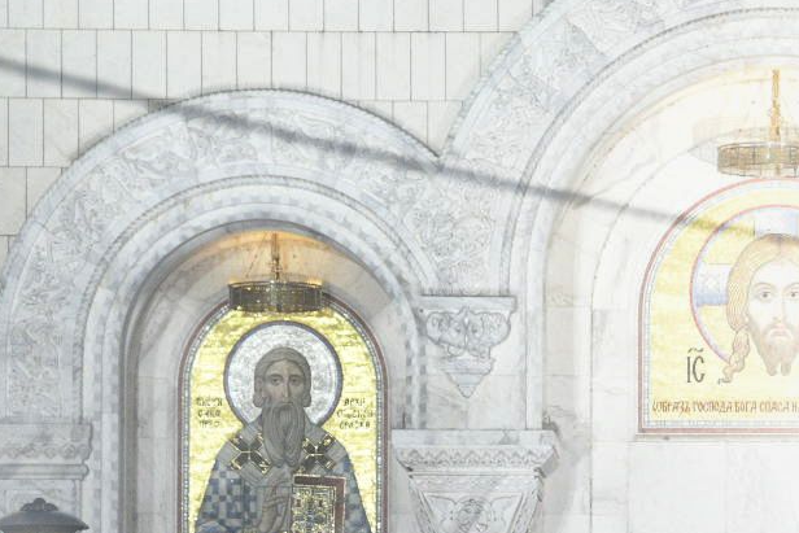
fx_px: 8169
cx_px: 690
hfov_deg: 5.6
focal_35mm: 368
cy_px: 630
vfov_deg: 3.7
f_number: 4
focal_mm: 140
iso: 6400
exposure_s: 1/40
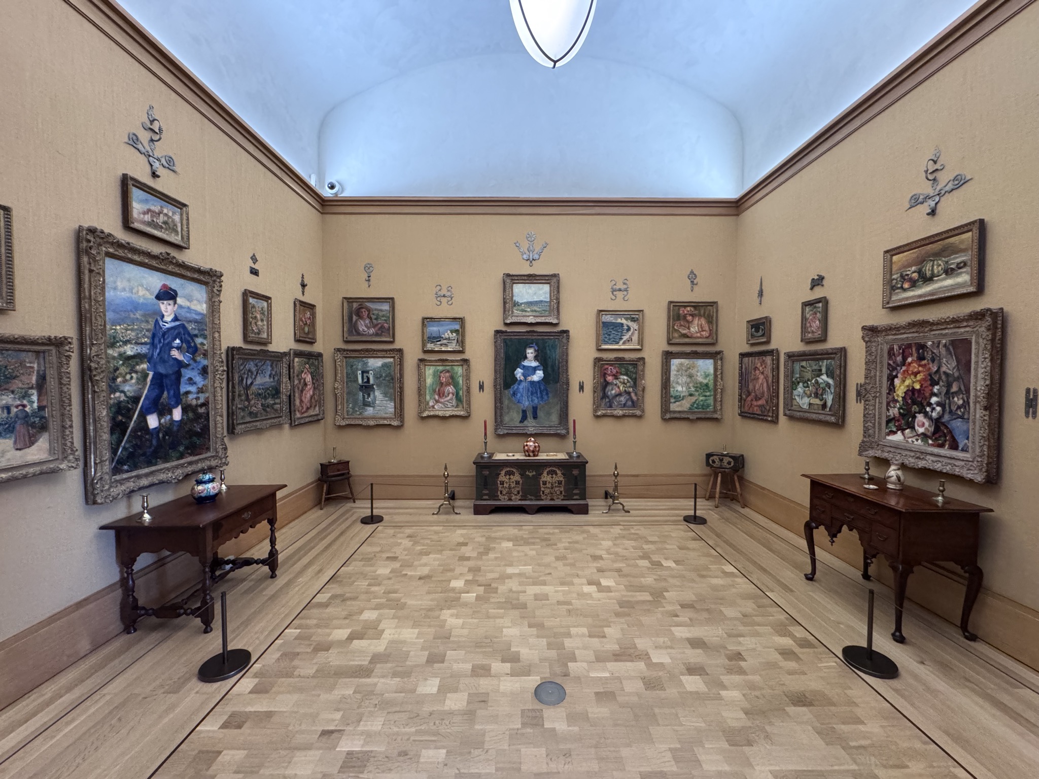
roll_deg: +0.2
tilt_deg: -2.5
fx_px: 420
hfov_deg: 102.1
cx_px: 520
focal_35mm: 14
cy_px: 390
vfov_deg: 85.7
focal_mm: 2.22
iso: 800
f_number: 2.2
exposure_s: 1/60
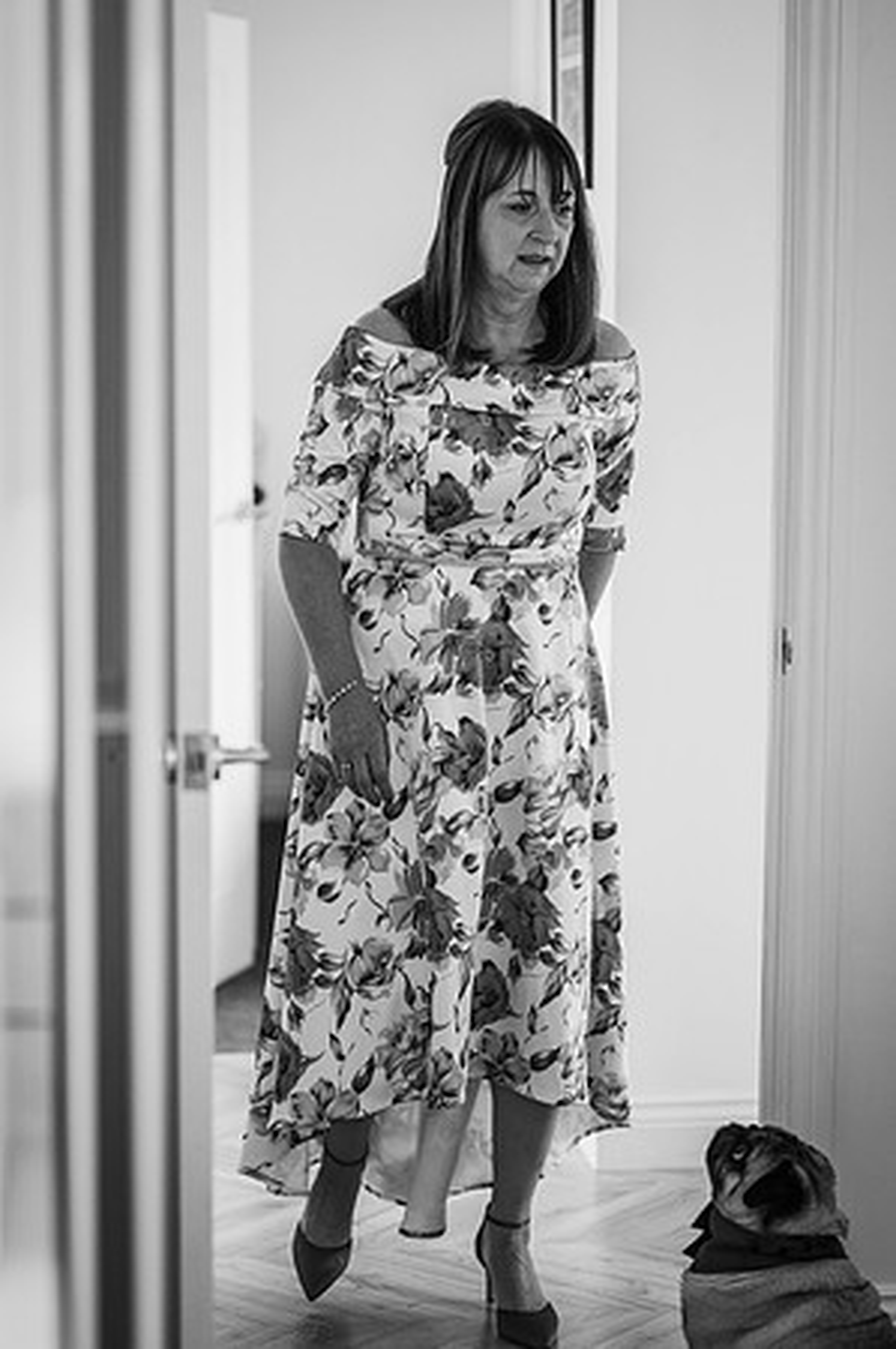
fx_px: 3180
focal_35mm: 85
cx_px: 448
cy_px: 674
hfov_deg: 16.0
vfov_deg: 23.9
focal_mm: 85
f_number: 1.8
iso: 360
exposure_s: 1/200
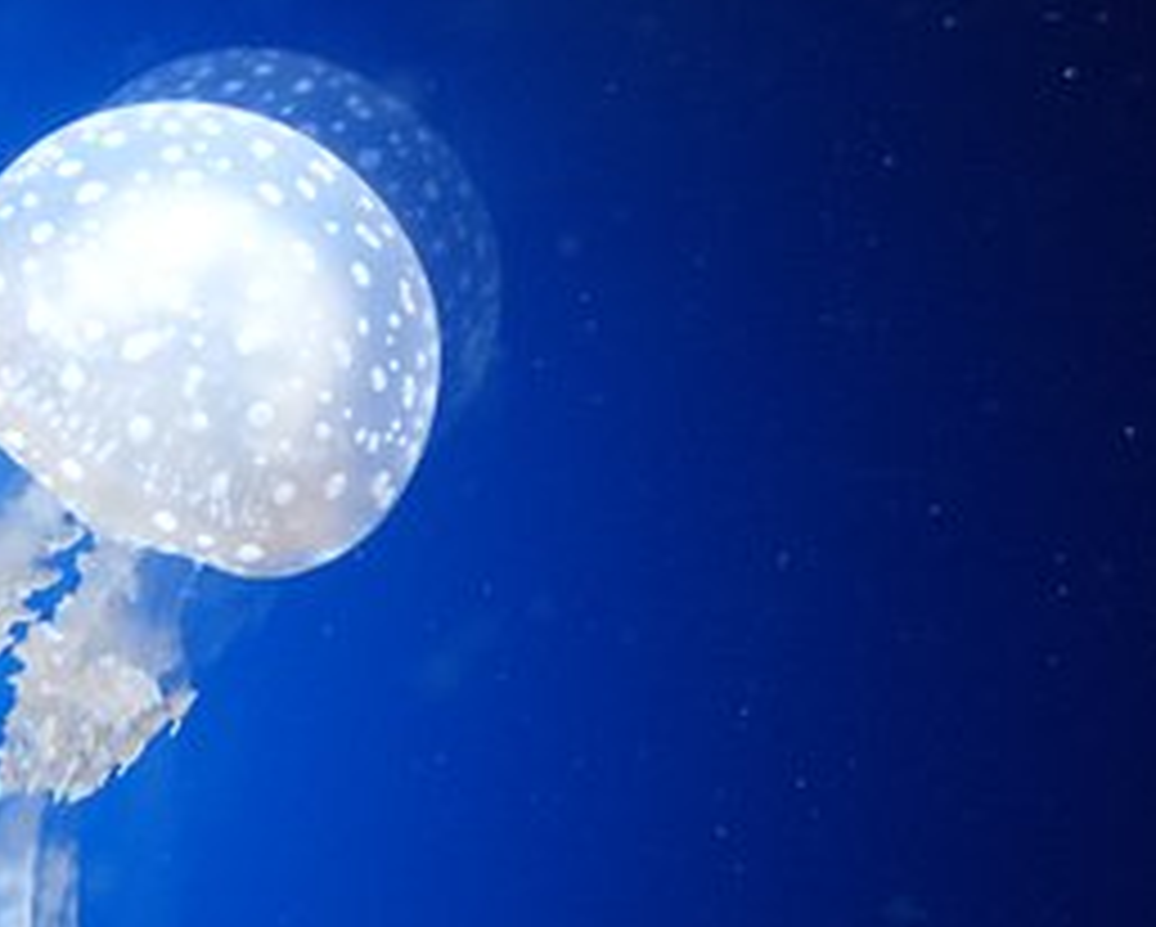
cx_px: 99
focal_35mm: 154
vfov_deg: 10.0
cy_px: 583
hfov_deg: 12.4
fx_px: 5271
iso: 800
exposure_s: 1/50
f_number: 5
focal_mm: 55
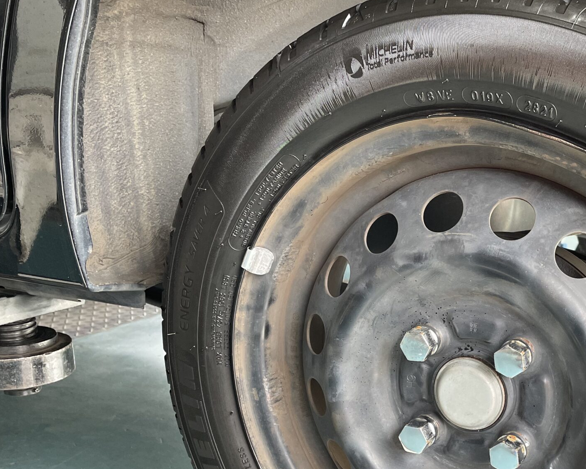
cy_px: 348
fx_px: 798
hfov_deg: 38.3
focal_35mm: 46
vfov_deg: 32.2
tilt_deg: -16.7
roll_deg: -1.9
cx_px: 495
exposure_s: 1/121
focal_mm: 4.2
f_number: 1.6
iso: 125
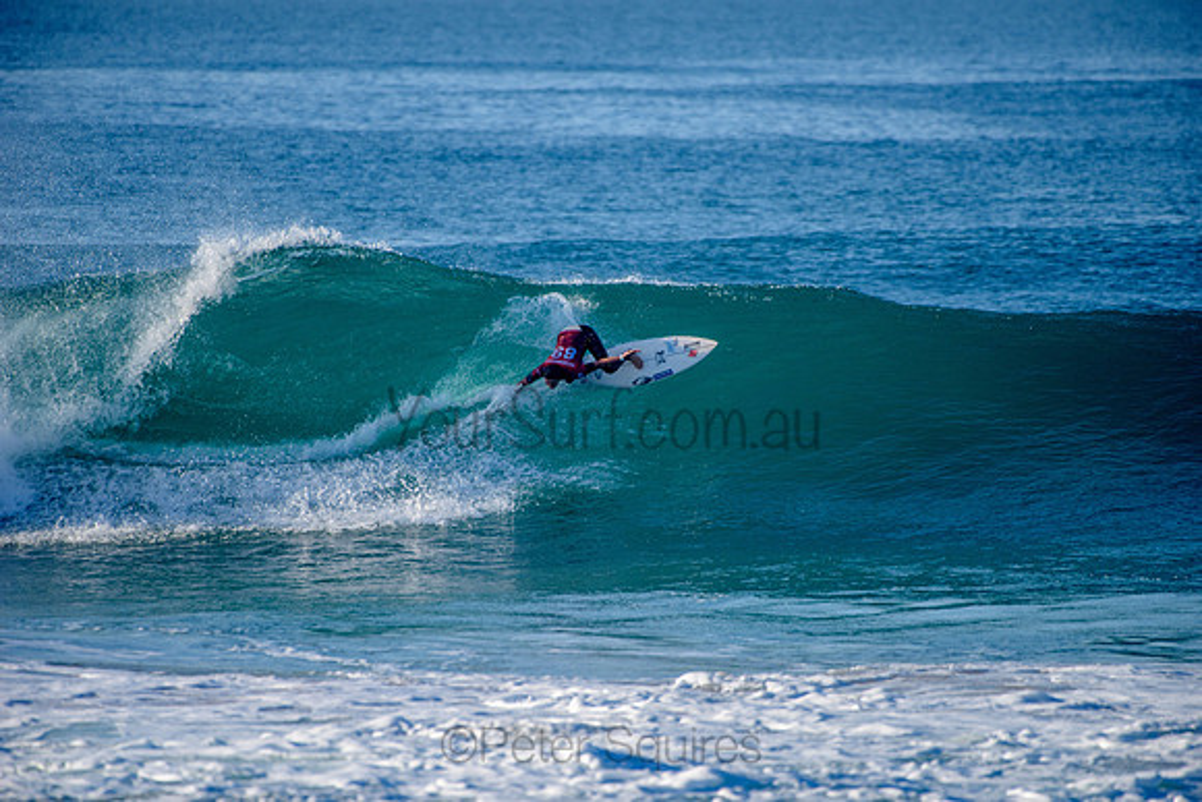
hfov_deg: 4.1
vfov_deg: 2.8
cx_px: 601
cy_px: 401
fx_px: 16698
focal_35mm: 500
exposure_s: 1/1600
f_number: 5.6
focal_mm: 500
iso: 220
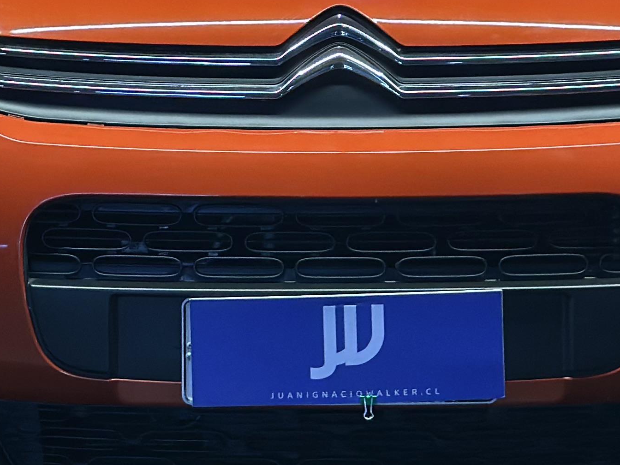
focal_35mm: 144
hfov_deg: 13.7
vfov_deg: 10.2
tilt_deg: -6.1
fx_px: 2579
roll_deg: +0.0
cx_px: 327
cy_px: 22
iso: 200
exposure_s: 1/50
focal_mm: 6.86
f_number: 1.78
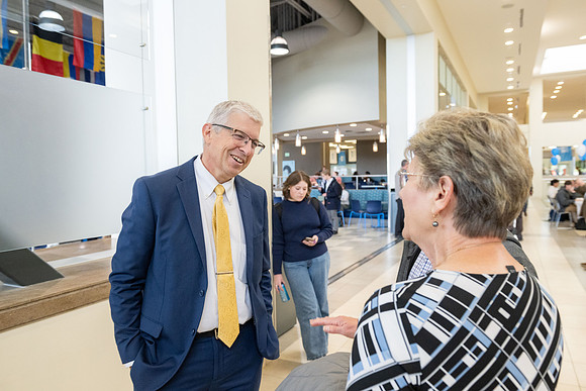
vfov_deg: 46.4
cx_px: 293
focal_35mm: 28
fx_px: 456
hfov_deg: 65.5
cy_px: 196
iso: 2000
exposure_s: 1/250
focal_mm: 28
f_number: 4
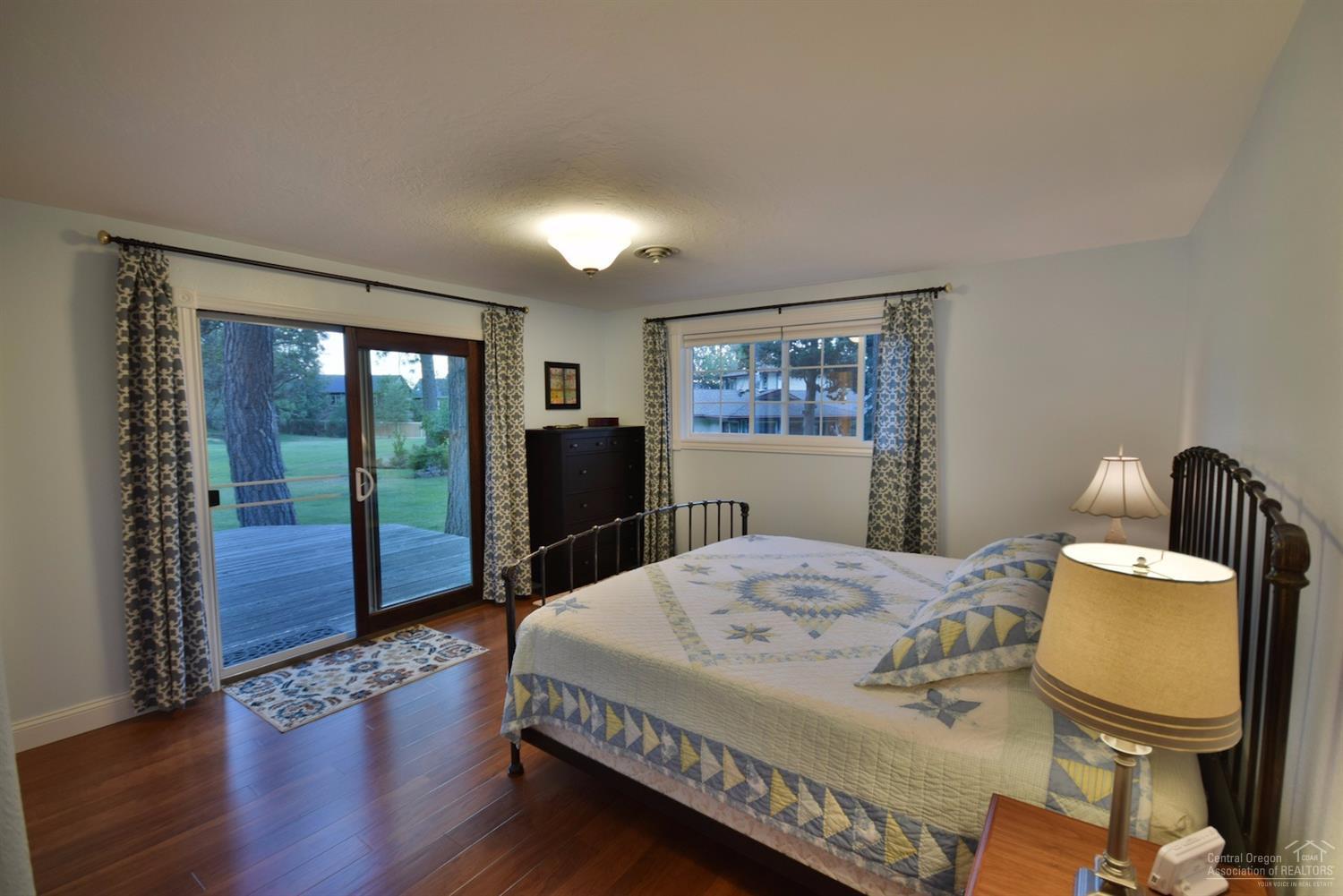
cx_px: 672
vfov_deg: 77.4
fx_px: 560
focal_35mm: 15
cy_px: 448
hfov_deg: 100.4
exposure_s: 1/30
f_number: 4
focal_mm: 10
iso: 250
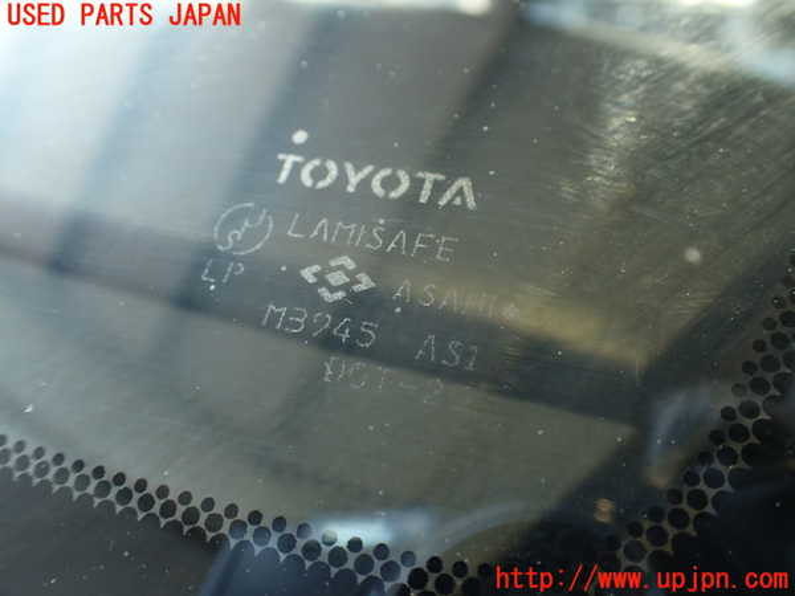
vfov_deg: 44.2
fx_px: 735
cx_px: 398
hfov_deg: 56.8
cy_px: 298
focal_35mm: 32
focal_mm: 5.79
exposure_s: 1/30
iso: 200
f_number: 2.4
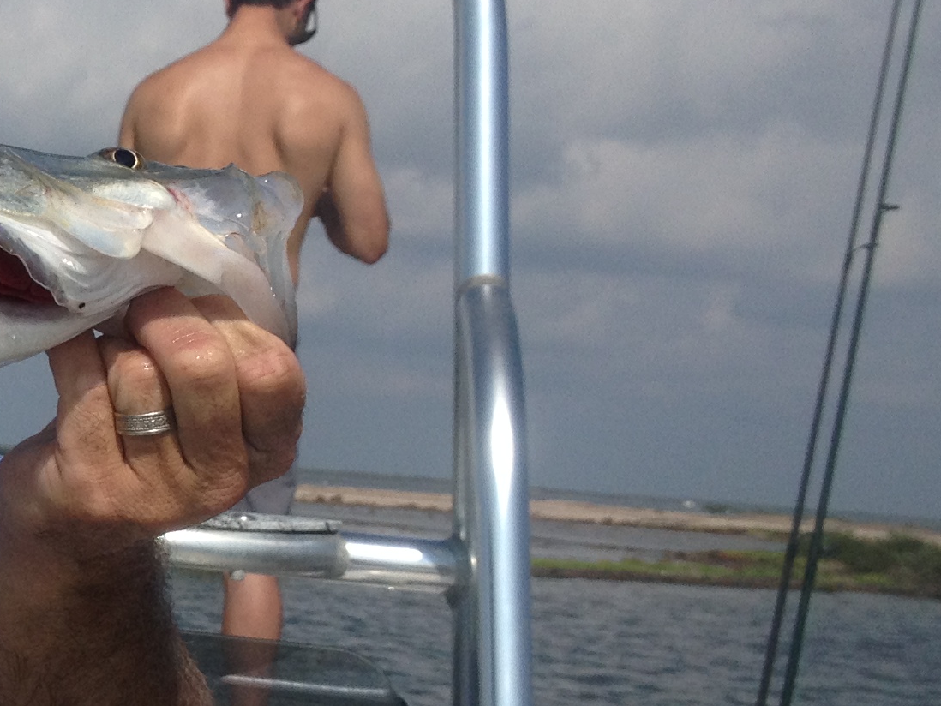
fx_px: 2828
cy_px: 477
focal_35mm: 104
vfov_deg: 14.2
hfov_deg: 17.7
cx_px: -273
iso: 50
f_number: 2.4
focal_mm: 4.28
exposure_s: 1/3953
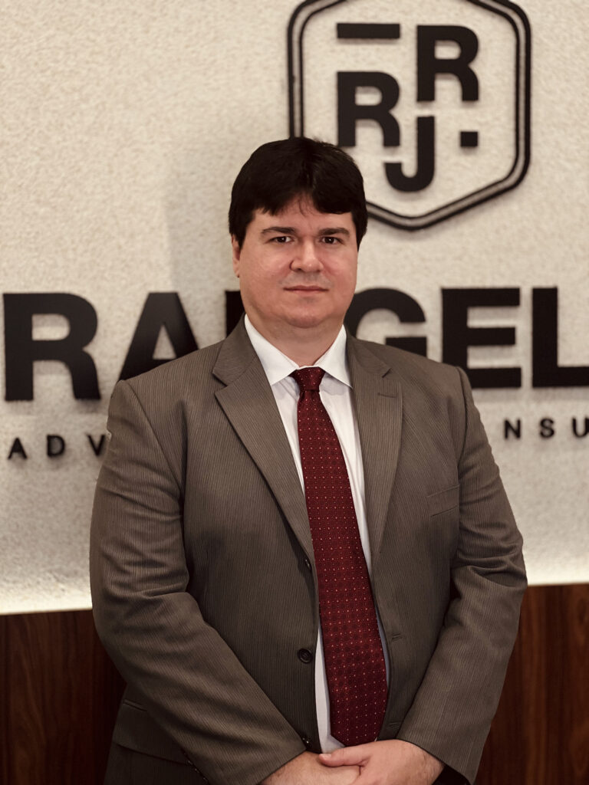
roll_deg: +1.2
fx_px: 1747
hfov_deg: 19.1
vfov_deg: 25.3
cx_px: 294
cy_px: 392
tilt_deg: -3.8
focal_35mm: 77
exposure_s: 1/40
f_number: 2.8
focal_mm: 9
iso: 200
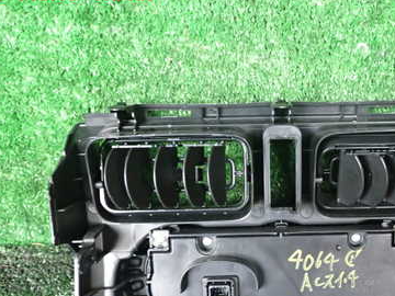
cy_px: 226
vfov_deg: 28.6
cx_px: 282
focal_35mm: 50
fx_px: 571
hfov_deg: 37.5
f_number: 2.3
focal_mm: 5.4
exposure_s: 1/30
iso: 640
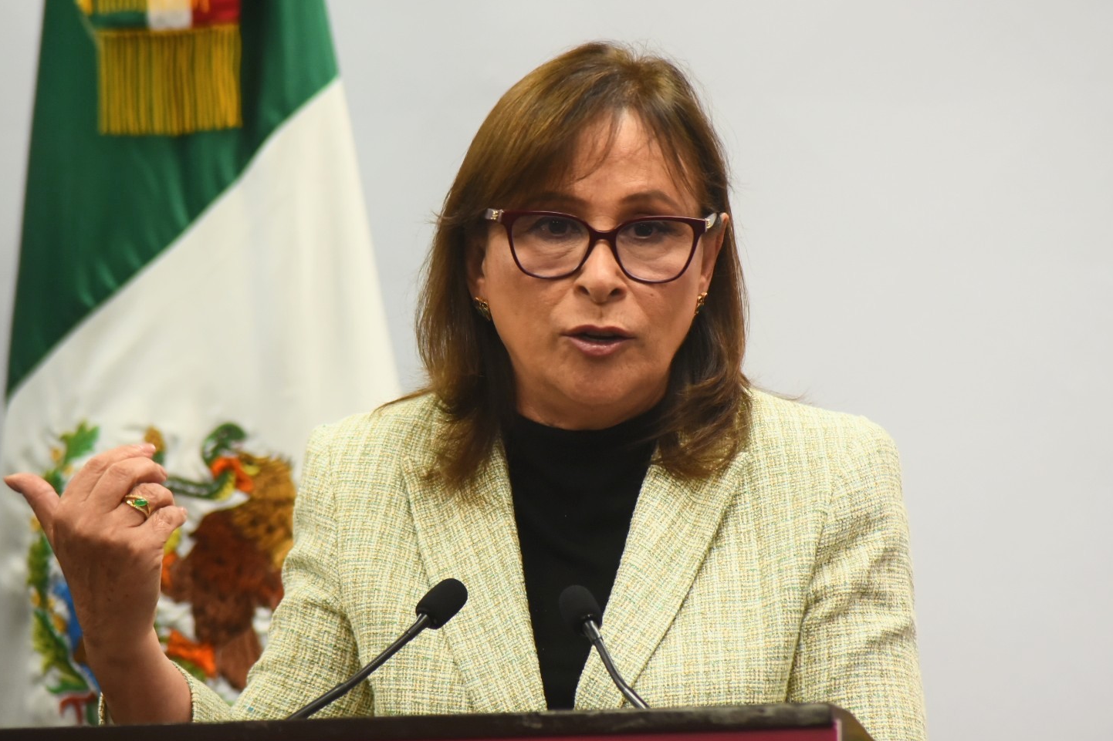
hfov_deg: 6.1
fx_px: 10417
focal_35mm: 337
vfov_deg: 4.1
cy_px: 374
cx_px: 573
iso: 2000
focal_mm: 300
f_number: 6.3
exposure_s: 1/125
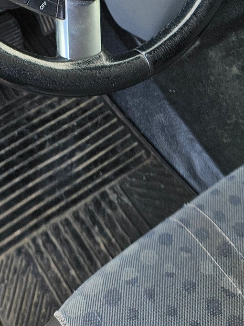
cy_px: -137
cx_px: 77
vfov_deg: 23.8
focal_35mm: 68
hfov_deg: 21.5
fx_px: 639
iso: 80
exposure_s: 1/180
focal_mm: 5.4
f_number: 1.8
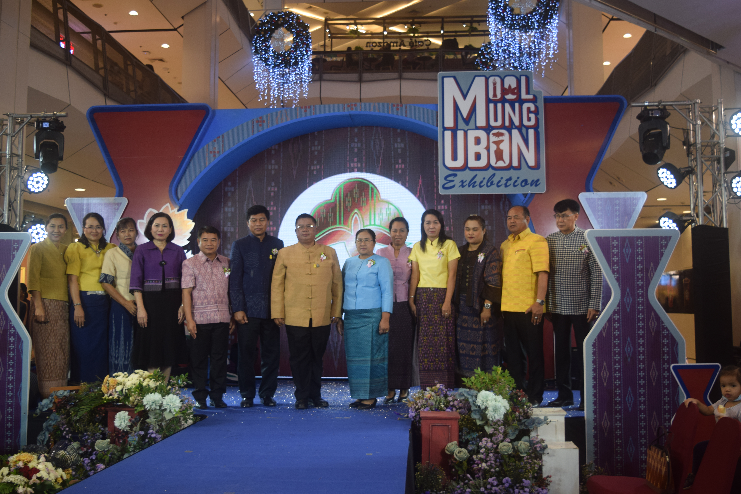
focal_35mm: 39
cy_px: 247
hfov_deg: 49.6
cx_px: 370
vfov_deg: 34.2
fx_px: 803
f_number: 4.2
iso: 400
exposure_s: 1/80
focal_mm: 26
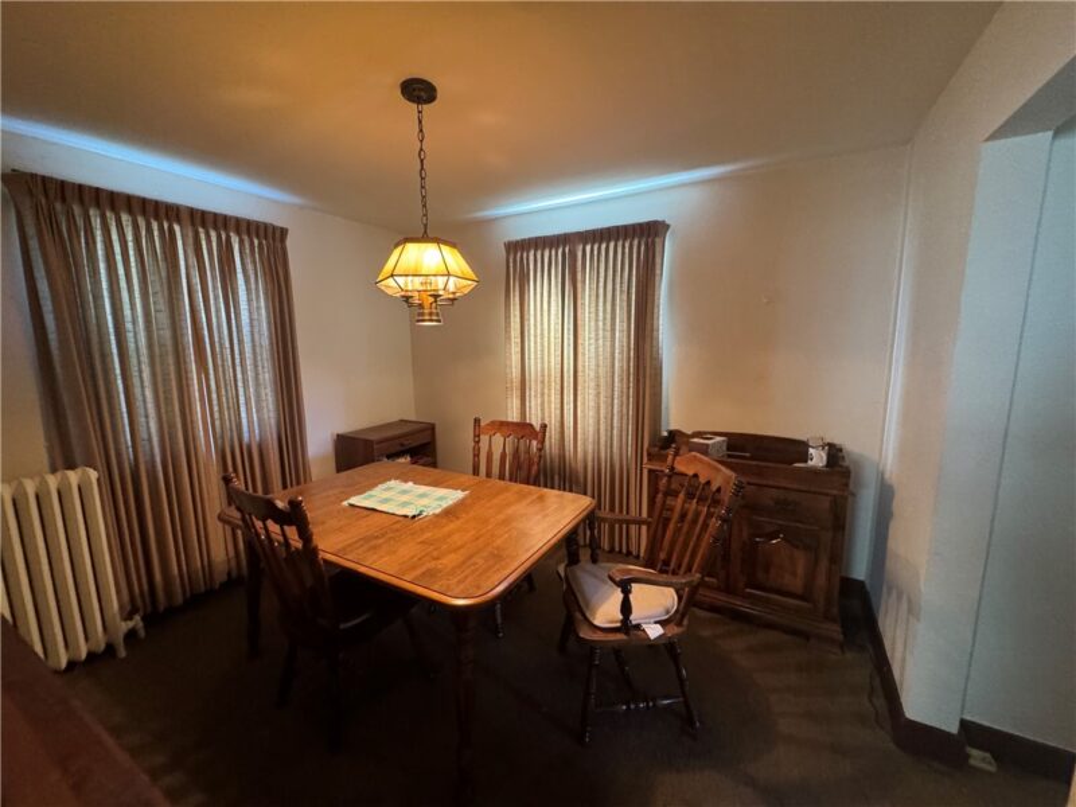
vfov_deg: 85.7
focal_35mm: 14
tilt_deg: -8.6
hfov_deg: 102.1
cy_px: 404
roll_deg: +1.2
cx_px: 538
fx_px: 435
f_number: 2.2
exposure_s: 1/60
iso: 500
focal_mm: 2.22
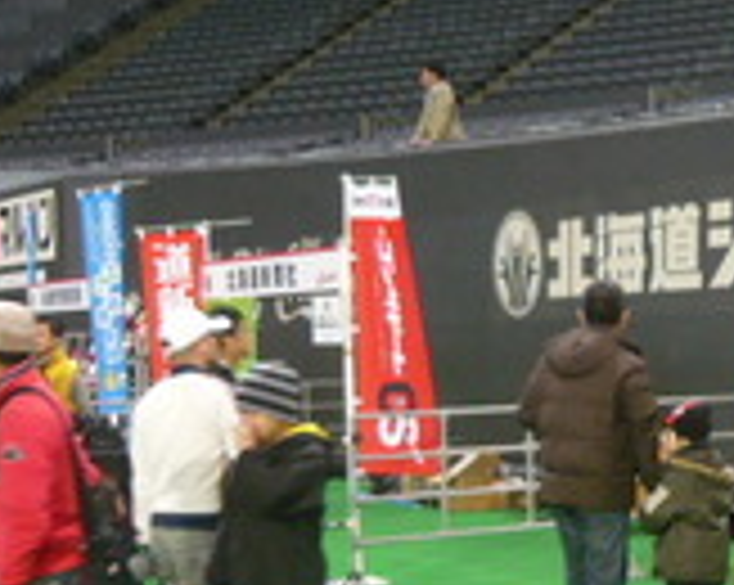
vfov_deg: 18.4
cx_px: 874
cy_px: 236
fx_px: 1801
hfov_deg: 21.4
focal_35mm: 83
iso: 320
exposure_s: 1/30
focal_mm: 5.5
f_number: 2.8
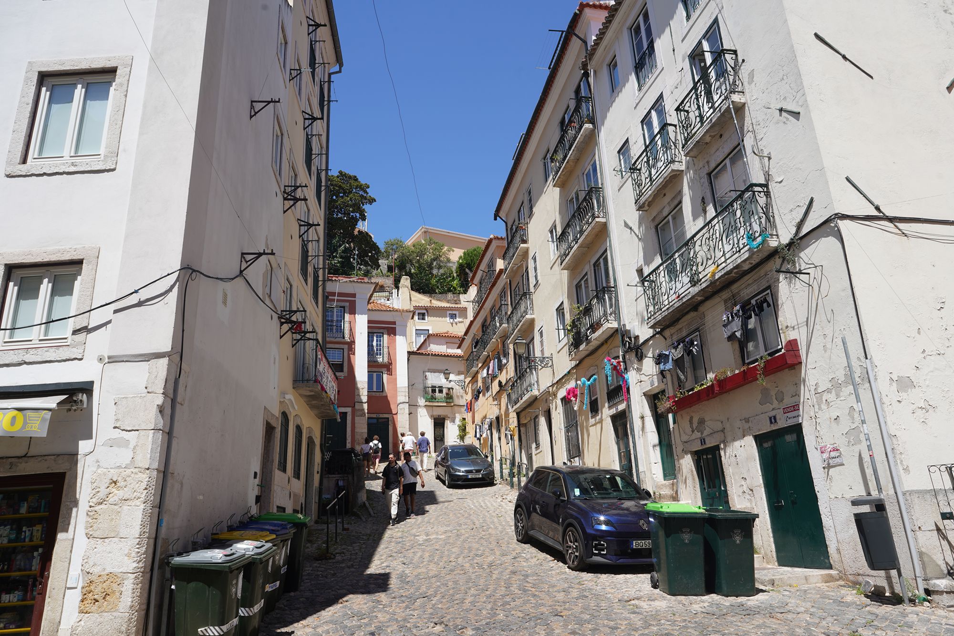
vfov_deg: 53.1
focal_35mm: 24
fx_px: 636
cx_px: 477
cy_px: 318
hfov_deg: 73.7
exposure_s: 1/100
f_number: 13
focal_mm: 24
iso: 100
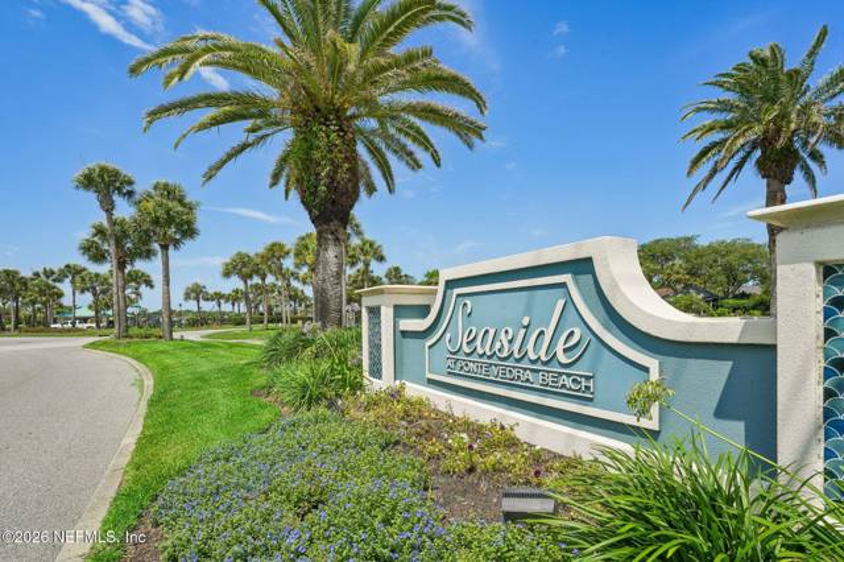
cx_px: 422
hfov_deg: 95.4
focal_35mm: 16
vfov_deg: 72.3
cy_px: 281
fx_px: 384
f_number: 11
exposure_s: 1/200
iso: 100
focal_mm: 16.4
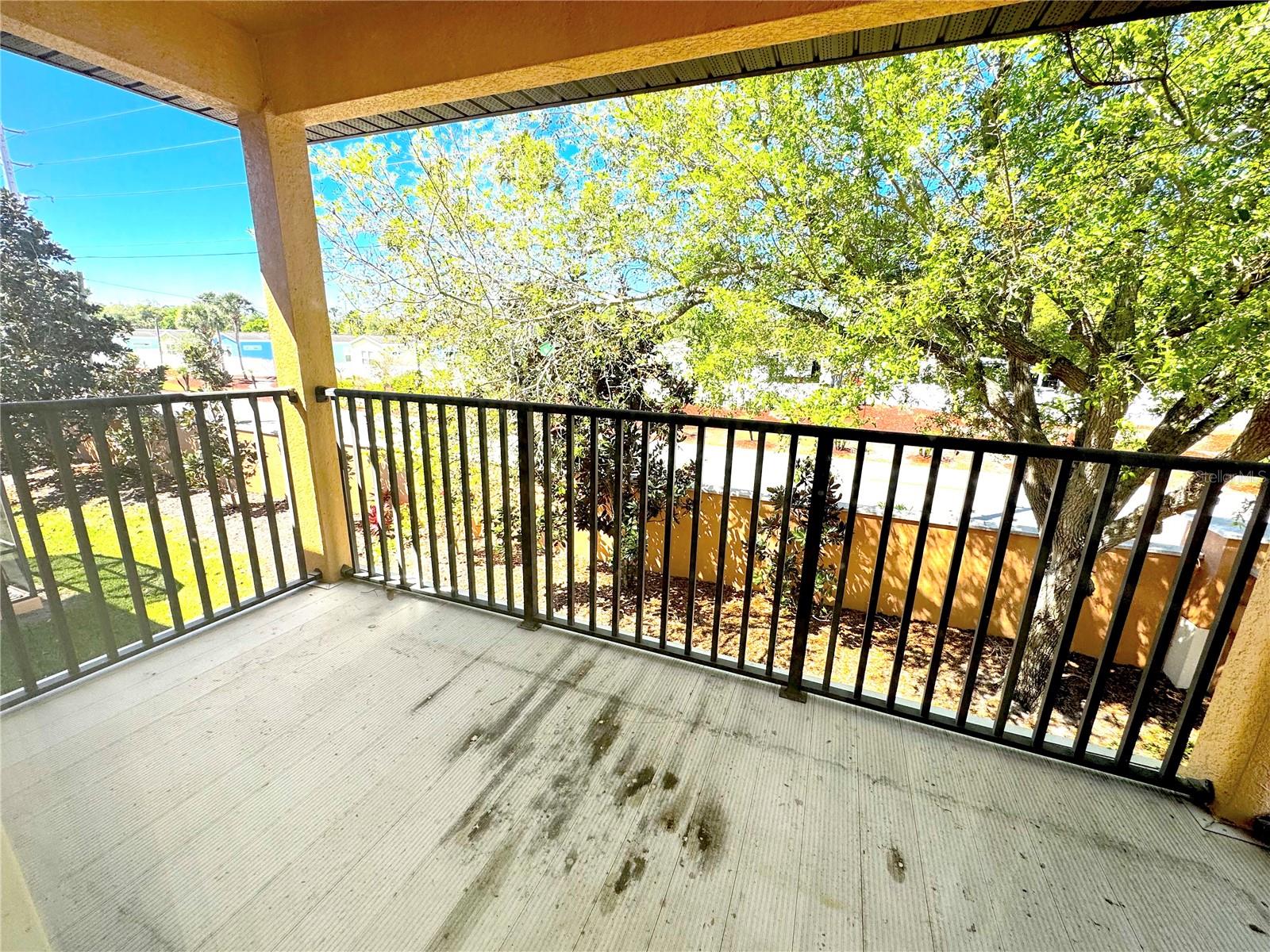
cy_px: 476
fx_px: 514
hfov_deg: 102.1
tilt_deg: -17.0
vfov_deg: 85.7
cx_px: 635
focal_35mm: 14
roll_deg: -1.7
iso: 40
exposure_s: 1/669
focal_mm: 2.22
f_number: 2.2
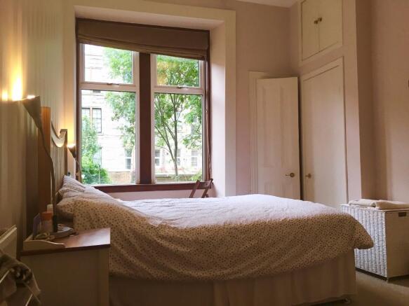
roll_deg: -0.3
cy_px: 153
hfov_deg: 61.7
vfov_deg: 48.2
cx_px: 204
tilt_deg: +1.5
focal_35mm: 29
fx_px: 343
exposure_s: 1/33
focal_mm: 4.15
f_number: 2.2
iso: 40
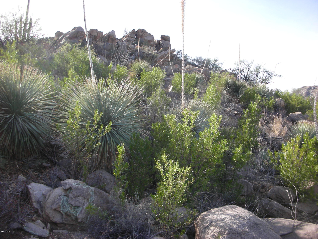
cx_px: 159
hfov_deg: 52.6
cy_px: 120
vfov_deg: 40.7
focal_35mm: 35
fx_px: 322
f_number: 3
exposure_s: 1/203
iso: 50
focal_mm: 5.8
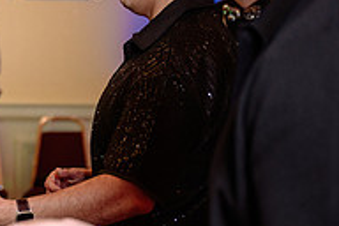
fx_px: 1940
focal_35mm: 206
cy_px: 117
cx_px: -130
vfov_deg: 6.7
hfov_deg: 9.8
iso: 640
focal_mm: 60
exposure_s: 1/160
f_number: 3.2
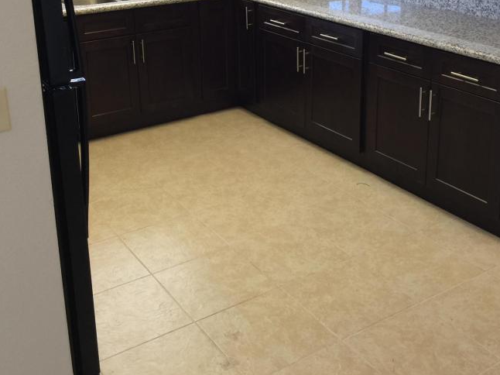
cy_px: 84
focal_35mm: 46
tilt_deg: -17.4
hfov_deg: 41.2
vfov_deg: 30.8
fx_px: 664
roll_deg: +0.0
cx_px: 259
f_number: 2.2
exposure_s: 1/30
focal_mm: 4.15
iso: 40
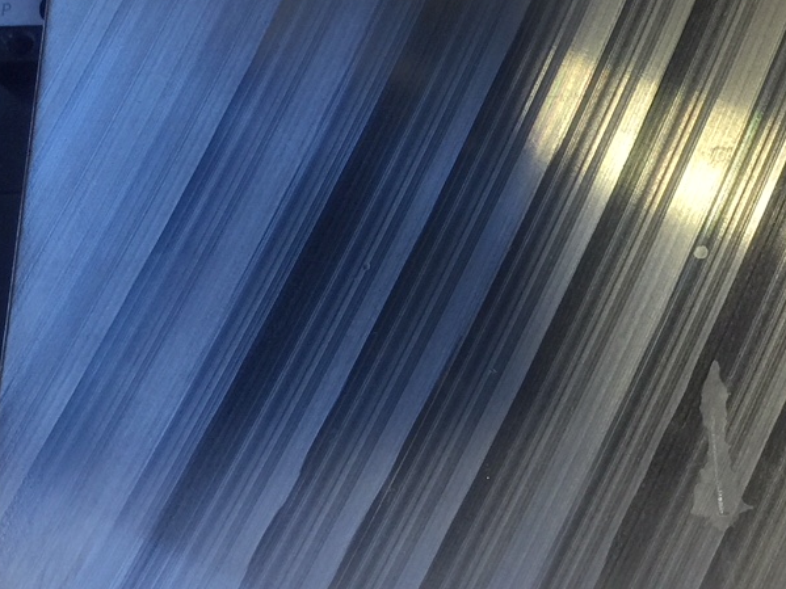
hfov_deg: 23.9
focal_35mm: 79
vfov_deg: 18.6
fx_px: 1793
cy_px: 216
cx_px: 741
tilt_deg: -70.6
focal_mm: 4.15
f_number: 2.2
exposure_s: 1/17
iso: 40
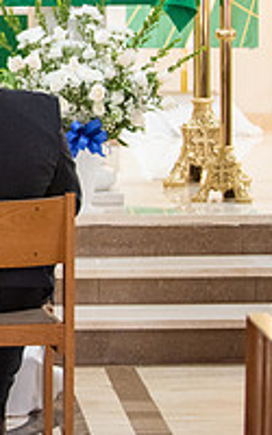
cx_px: -268
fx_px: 2455
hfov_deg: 6.2
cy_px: 47
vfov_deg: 10.1
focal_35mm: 207
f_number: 2.8
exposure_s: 1/160
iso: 2000
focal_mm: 70
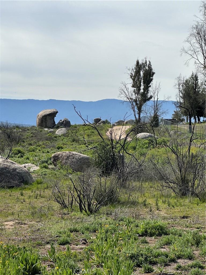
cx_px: 103
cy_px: 138
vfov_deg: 25.3
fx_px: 611
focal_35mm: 77
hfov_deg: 19.1
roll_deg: -1.1
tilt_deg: -2.7
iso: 32
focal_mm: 9
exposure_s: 1/1107
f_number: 2.8
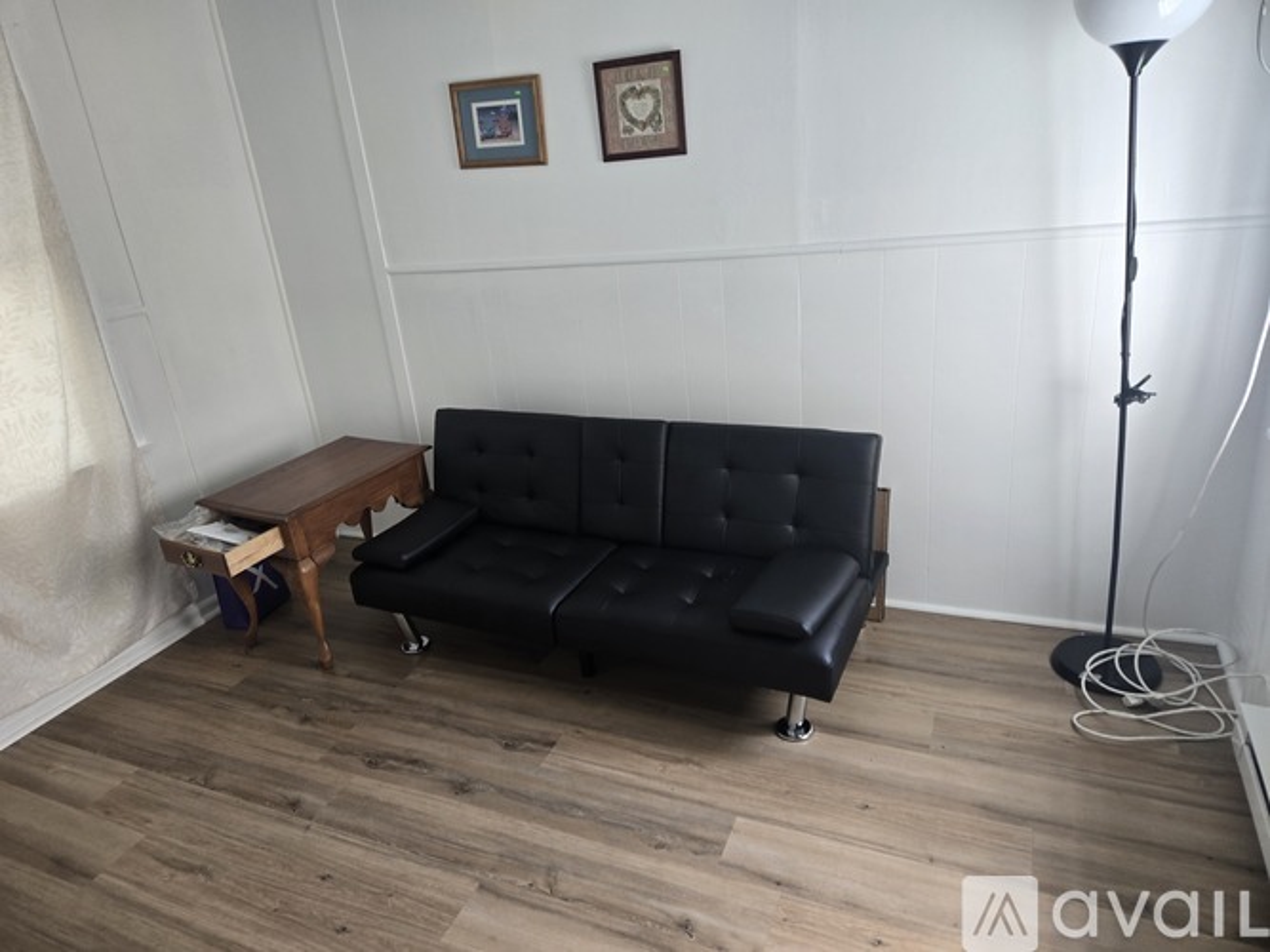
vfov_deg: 58.9
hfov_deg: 73.9
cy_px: 476
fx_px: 844
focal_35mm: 23
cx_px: 635
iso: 100
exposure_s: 1/60
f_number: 1.8
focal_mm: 5.4
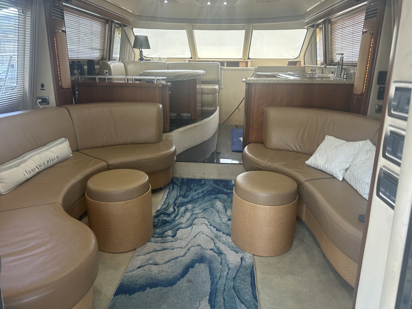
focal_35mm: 26
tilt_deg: -13.5
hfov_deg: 67.3
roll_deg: -0.1
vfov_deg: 53.1
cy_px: 154
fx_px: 309
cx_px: 206
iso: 125
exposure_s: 1/60
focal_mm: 5.7
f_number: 1.5
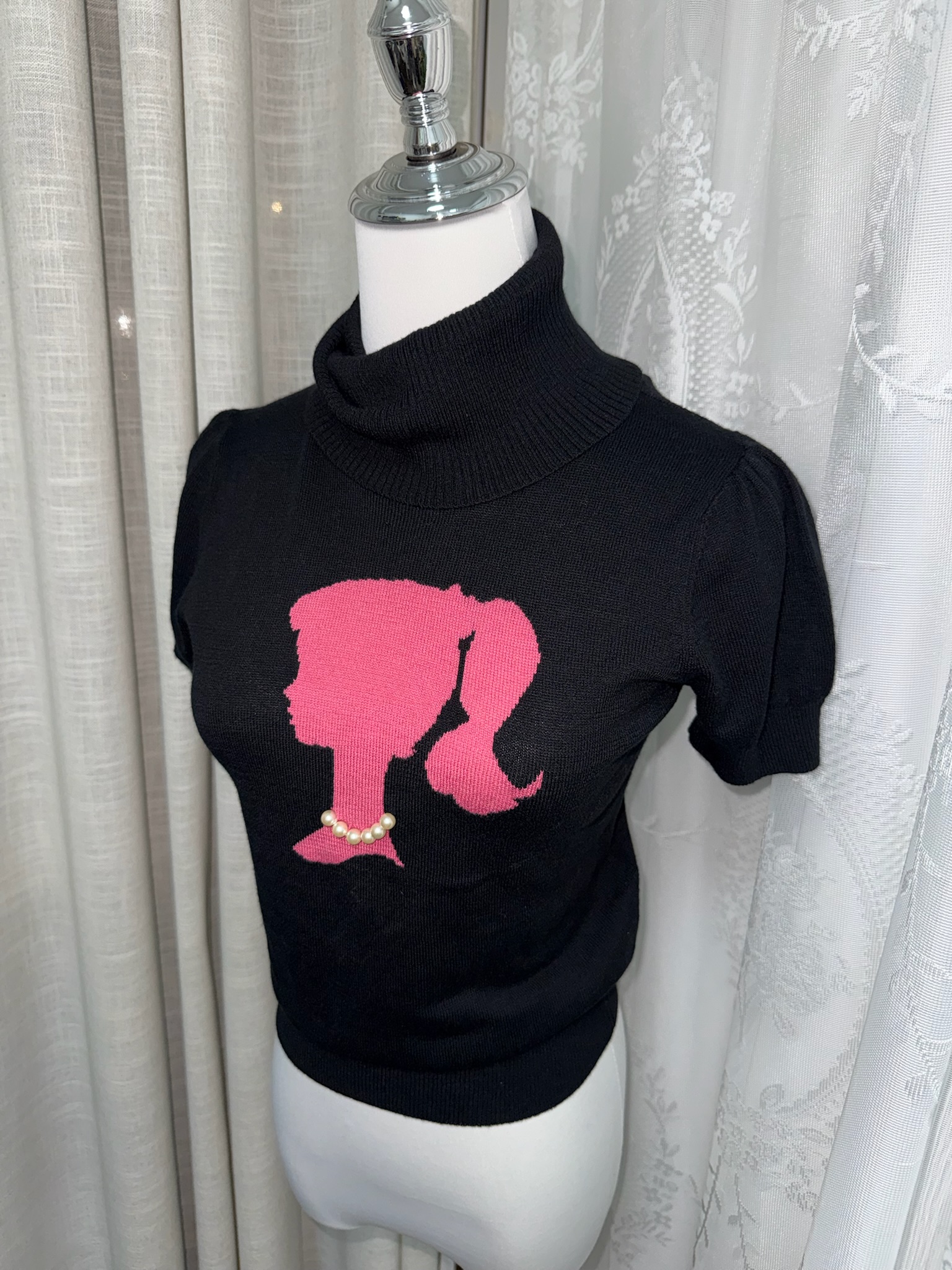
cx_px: 476
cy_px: 635
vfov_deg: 71.6
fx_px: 880
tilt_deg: -17.5
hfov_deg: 56.8
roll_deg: -1.6
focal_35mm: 24
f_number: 1.78
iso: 100
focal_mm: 6.76
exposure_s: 1/48
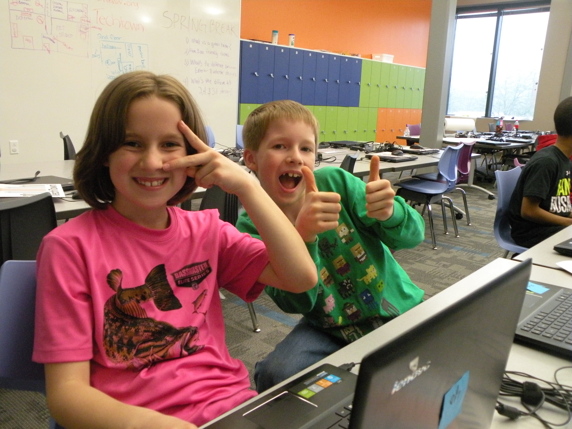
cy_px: 214
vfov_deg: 42.9
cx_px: 286
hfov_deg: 55.4
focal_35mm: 33
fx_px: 545
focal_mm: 5.8
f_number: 3.2
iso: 399
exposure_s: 1/56.3
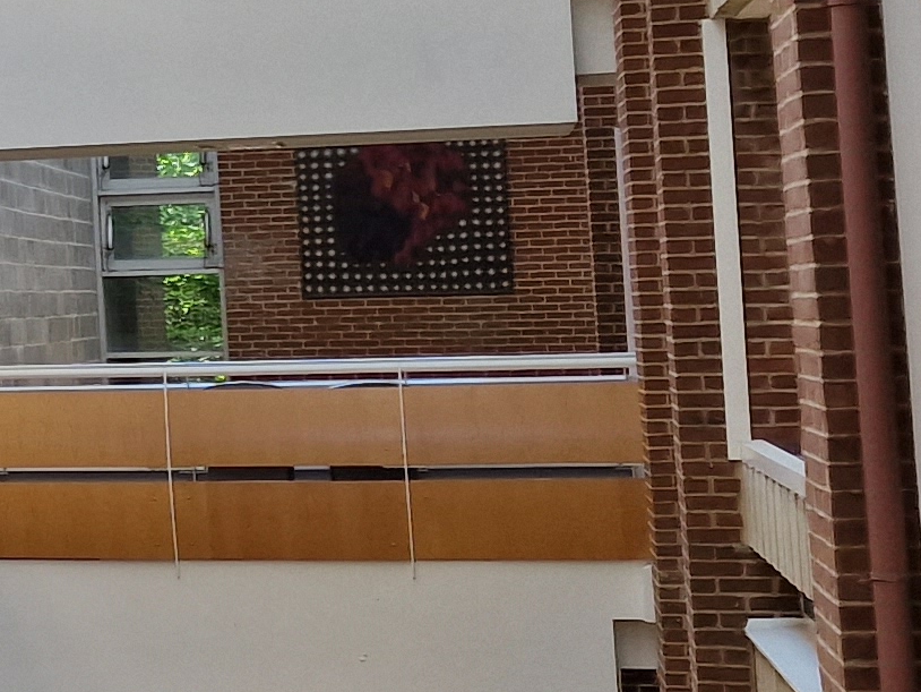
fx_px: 3007
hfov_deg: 15.5
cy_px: 137
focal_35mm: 113
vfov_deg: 13.1
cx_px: -616
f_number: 1.8
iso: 50
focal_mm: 6.4
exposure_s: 1/180
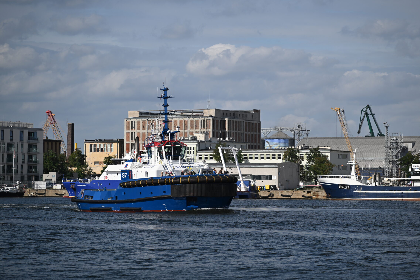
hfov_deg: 15.2
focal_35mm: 135
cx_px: 228
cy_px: 138
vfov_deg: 10.2
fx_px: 1575
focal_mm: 120
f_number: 4
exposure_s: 1/2000
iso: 100
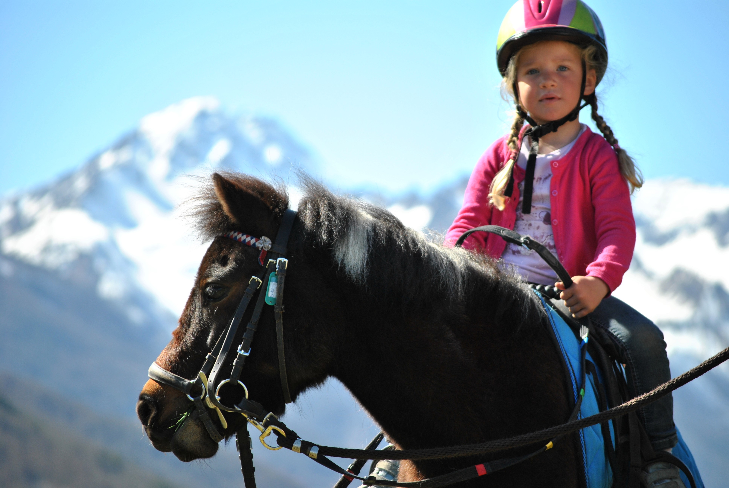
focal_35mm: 188
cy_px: 244
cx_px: 364
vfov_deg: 7.3
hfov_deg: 11.0
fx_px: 3801
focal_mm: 125
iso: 200
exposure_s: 1/640
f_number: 4.8
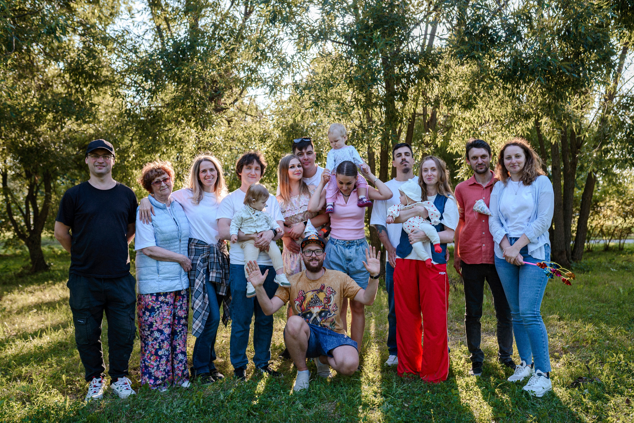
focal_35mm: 35
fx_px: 617
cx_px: 317
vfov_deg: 37.9
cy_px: 212
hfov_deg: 54.4
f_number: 3.5
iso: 100
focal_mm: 35
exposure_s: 1/400
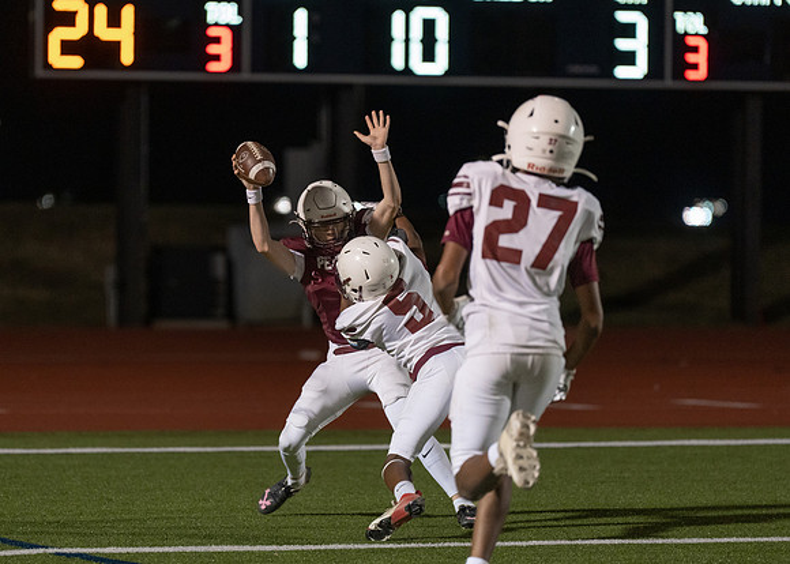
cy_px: 316
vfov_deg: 5.4
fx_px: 5989
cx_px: 302
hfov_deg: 7.5
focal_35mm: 267
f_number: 2.8
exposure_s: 1/1000
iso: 2000
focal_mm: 200
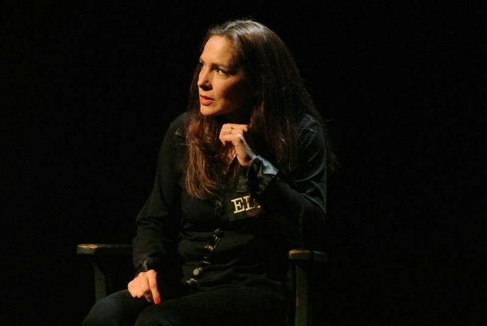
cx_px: 244
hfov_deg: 7.6
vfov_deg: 5.1
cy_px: 163
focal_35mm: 272
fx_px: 3683
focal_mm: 100.9
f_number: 5.3
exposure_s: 1/200
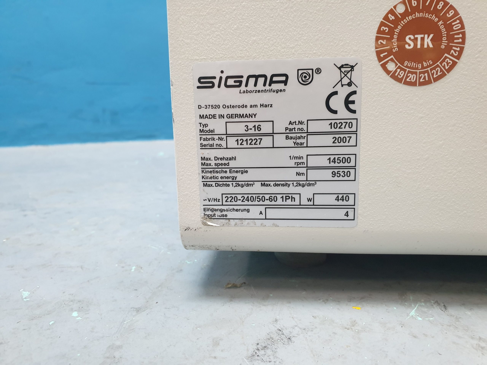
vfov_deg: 53.1
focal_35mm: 26
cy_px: 182
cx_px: 244
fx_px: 366
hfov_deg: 67.3
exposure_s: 1/50
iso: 400
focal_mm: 4.3
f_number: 2.4
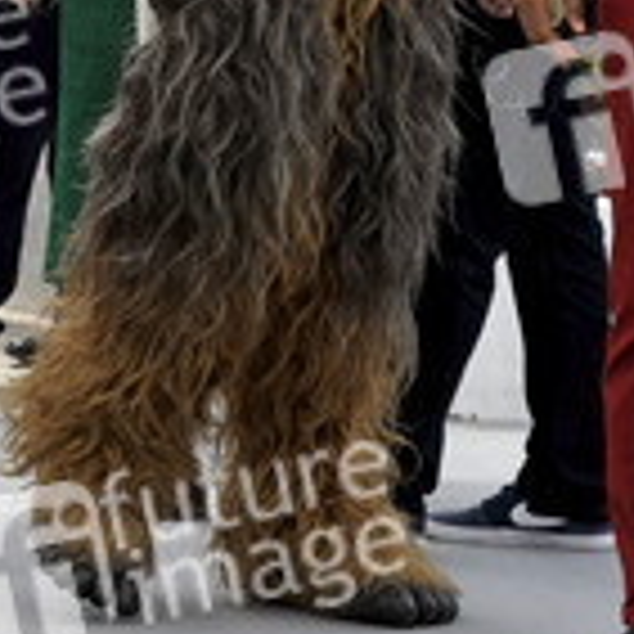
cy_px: -126
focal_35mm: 205
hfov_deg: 8.5
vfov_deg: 8.4
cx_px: 308
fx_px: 4248
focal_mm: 85
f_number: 9
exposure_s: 1/250
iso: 200
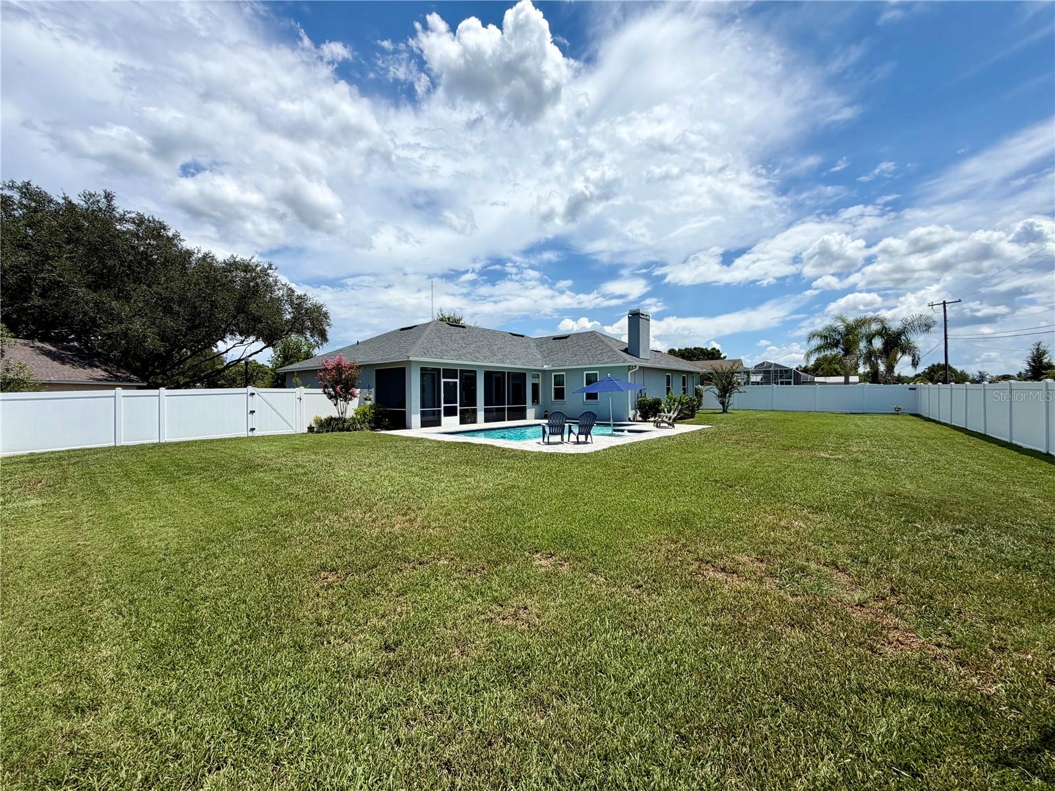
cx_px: 528
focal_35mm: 14
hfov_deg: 102.1
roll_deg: +0.2
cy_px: 396
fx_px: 427
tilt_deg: -0.5
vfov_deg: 85.7
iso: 20
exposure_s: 1/1572
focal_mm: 2.22
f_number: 2.2
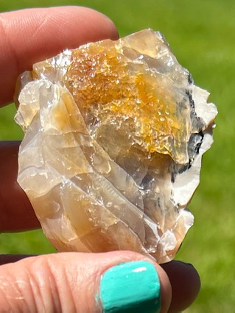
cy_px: 156
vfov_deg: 67.3
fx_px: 236
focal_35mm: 26
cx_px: 118
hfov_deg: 53.0
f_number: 1.5
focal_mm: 5.7
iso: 50
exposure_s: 1/2994
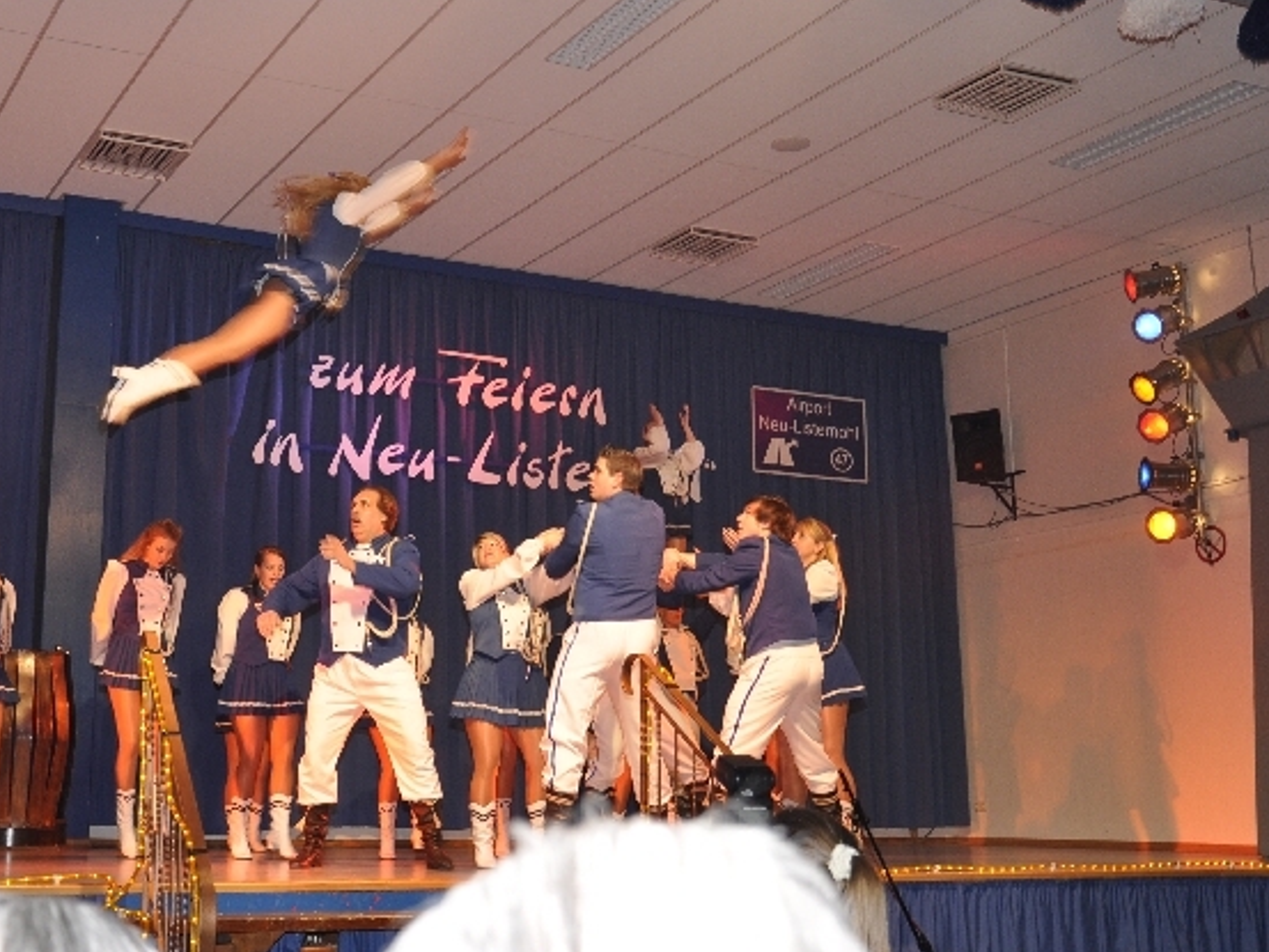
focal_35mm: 50
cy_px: 405
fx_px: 1833
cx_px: 452
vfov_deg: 29.1
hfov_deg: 37.9
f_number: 5
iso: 400
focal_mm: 24
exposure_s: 1/60
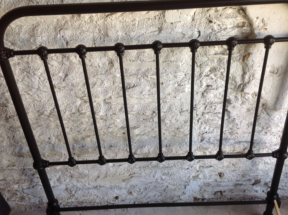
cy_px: 104
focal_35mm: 42
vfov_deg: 34.3
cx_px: 160
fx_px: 349
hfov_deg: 44.8
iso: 50
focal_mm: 4.28
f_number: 2.4
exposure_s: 1/60
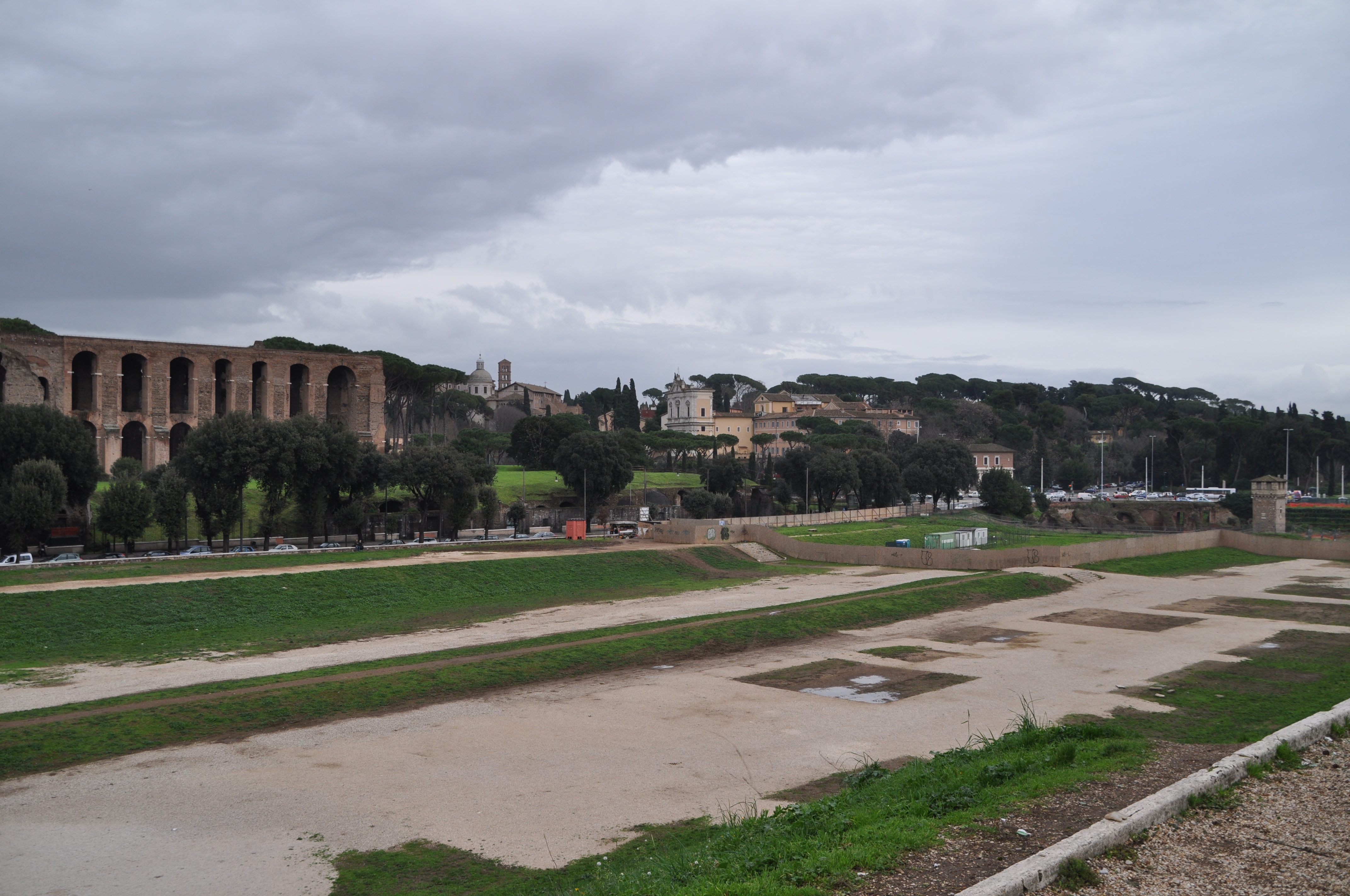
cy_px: 448
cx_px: 675
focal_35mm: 33
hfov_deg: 57.3
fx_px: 1236
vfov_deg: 39.9
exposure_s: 1/125
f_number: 5.6
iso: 220
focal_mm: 22
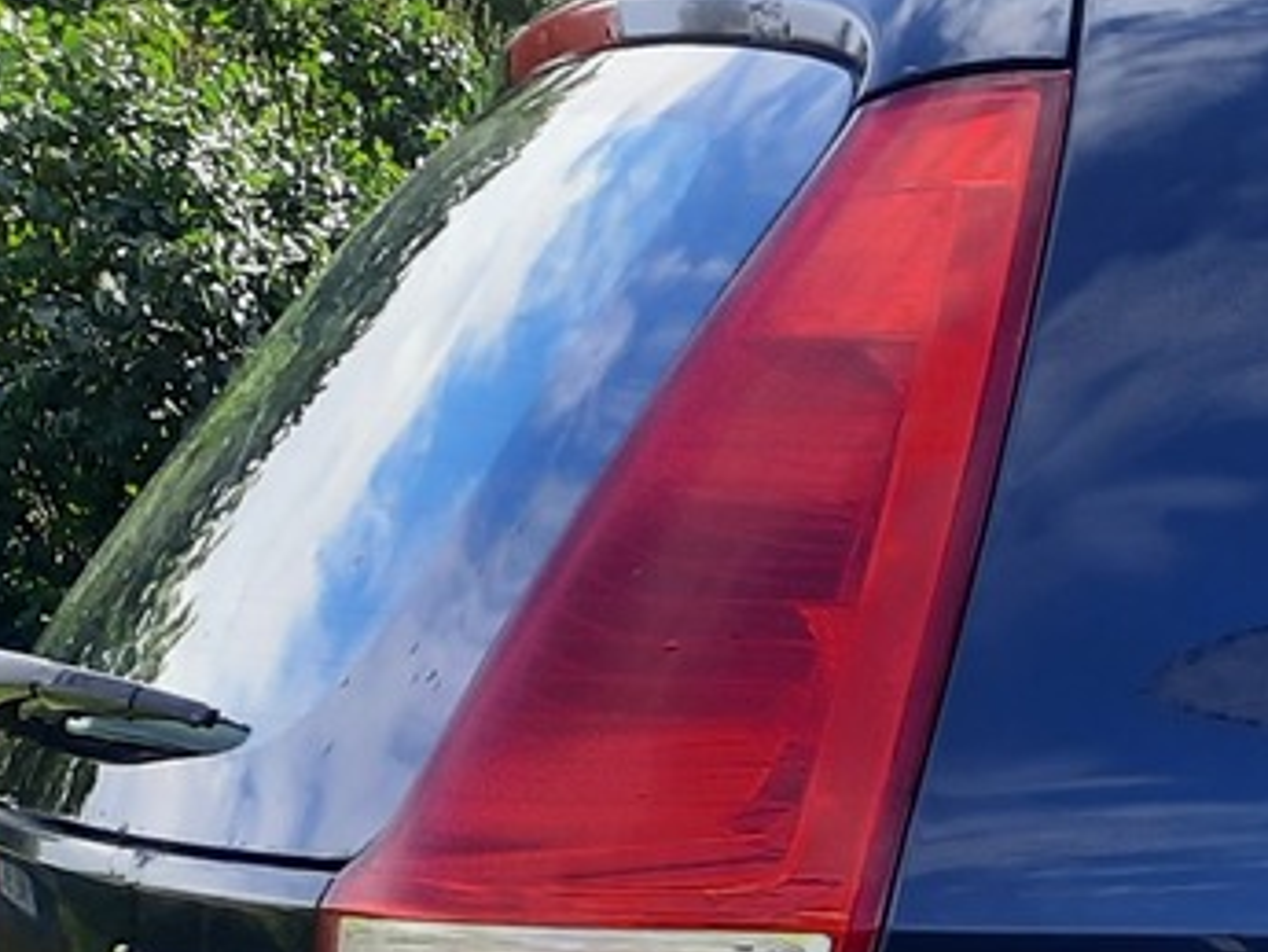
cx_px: 2363
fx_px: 4251
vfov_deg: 11.9
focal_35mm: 116
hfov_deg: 14.6
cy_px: 1610
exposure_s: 1/261
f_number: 2
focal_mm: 4.6
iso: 32
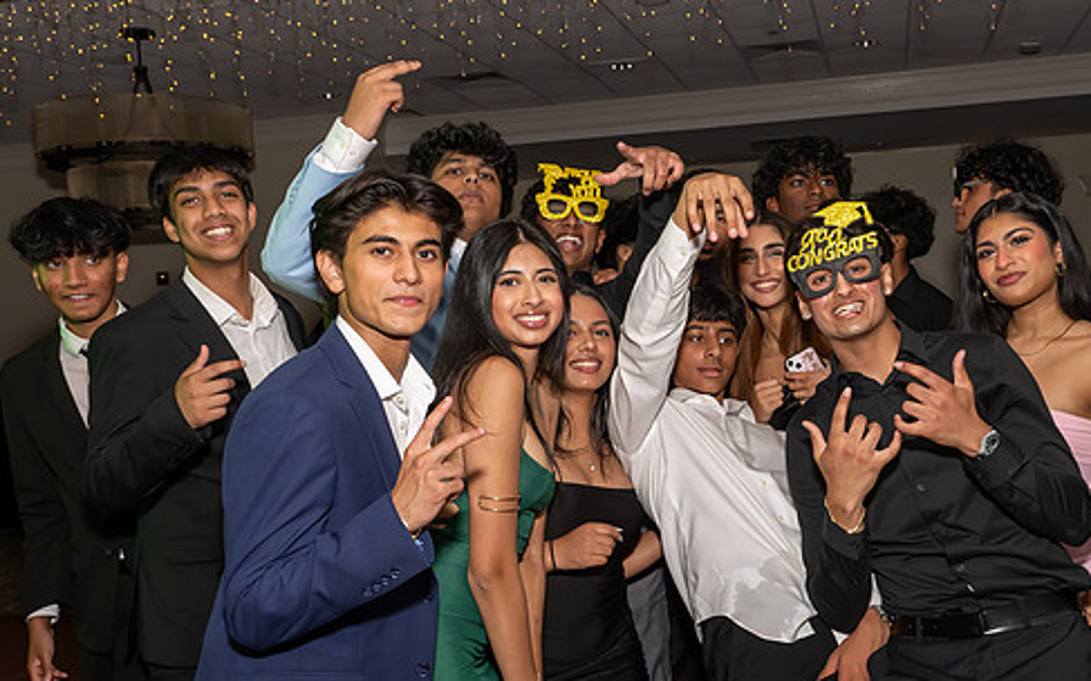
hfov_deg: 52.3
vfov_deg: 34.4
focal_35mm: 37
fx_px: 1100
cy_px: 378
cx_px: 666
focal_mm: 17
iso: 640
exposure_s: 1/250
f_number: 7.1
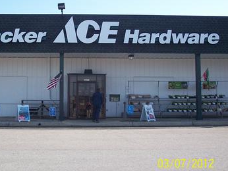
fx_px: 409
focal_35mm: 62
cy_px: 70
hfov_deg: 31.0
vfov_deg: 23.6
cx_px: 82
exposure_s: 1/189
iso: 80
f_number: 6.3
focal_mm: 7.6
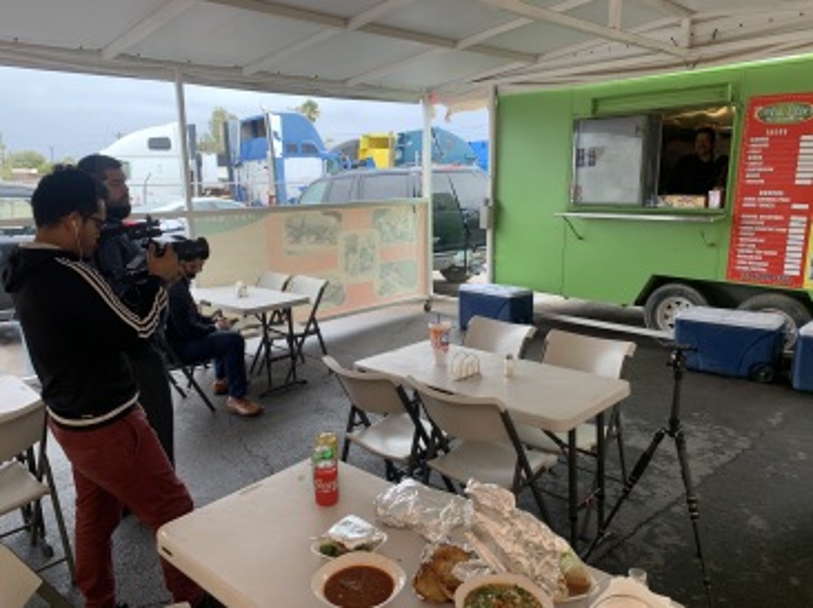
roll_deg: +0.8
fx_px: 610
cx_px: 406
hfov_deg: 67.3
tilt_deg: -9.8
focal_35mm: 26
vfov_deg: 53.0
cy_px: 304
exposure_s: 1/122
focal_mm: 4.25
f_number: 1.8
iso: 40
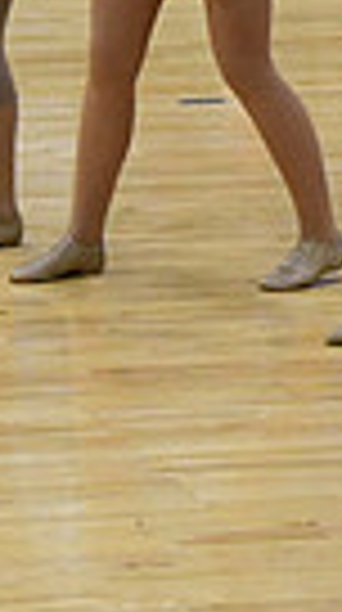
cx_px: 1210
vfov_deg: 3.7
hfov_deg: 2.1
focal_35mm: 578
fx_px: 9365
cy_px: -56
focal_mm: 86
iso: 5000
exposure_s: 1/500
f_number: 4
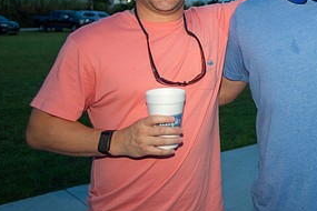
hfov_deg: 32.5
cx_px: 309
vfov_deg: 23.2
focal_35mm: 57
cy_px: 20
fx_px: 502
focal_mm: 28
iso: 640
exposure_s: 1/100
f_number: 2.8
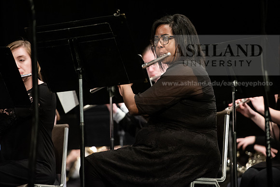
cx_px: 140
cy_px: 94
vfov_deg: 6.9
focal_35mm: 200
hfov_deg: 10.3
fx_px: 1556
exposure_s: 1/200
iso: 4000
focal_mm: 200
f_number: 2.8
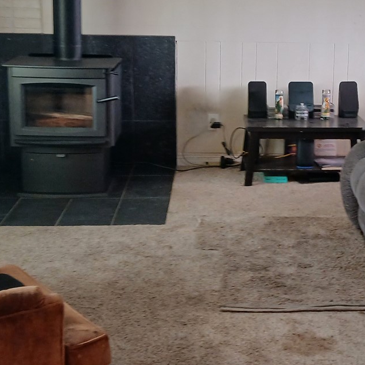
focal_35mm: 74
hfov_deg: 23.1
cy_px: 143
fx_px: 883
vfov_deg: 23.3
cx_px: 272
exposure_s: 1/60
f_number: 1.8
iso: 250
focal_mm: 3.98
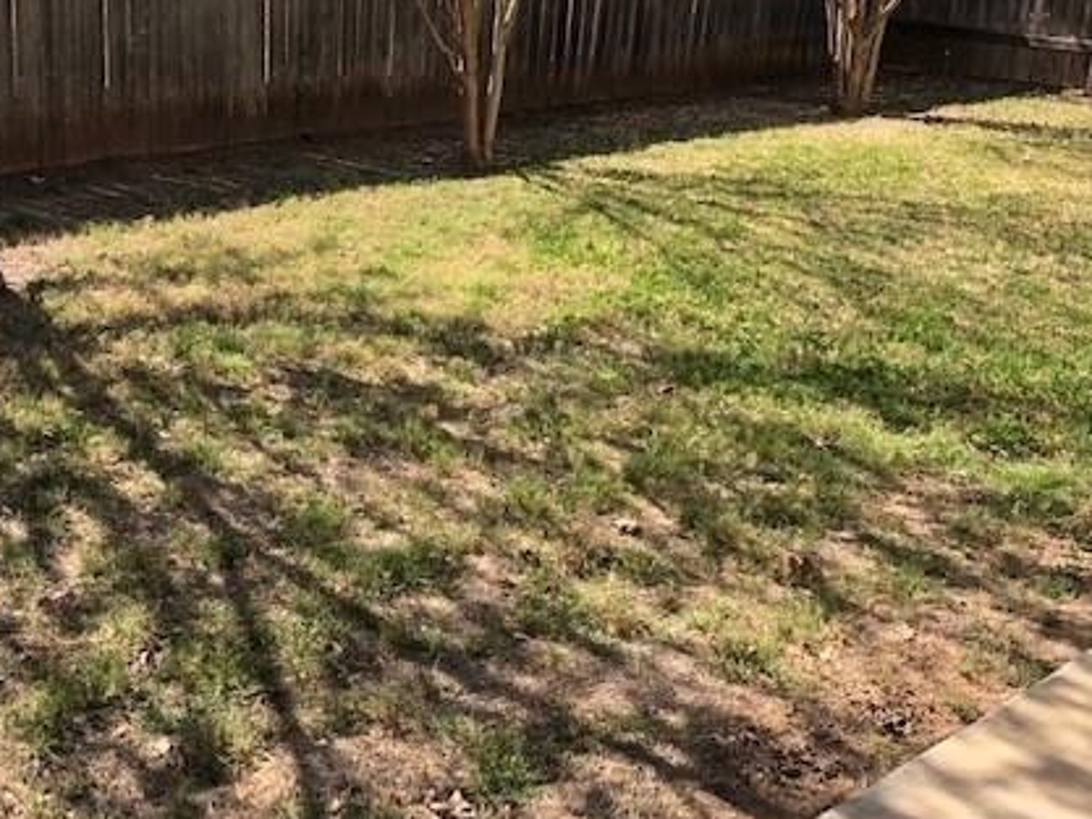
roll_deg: -0.6
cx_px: 422
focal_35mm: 43
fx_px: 1357
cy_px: 243
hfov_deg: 43.6
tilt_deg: -16.0
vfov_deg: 33.2
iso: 20
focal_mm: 4
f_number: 1.8
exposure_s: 1/666
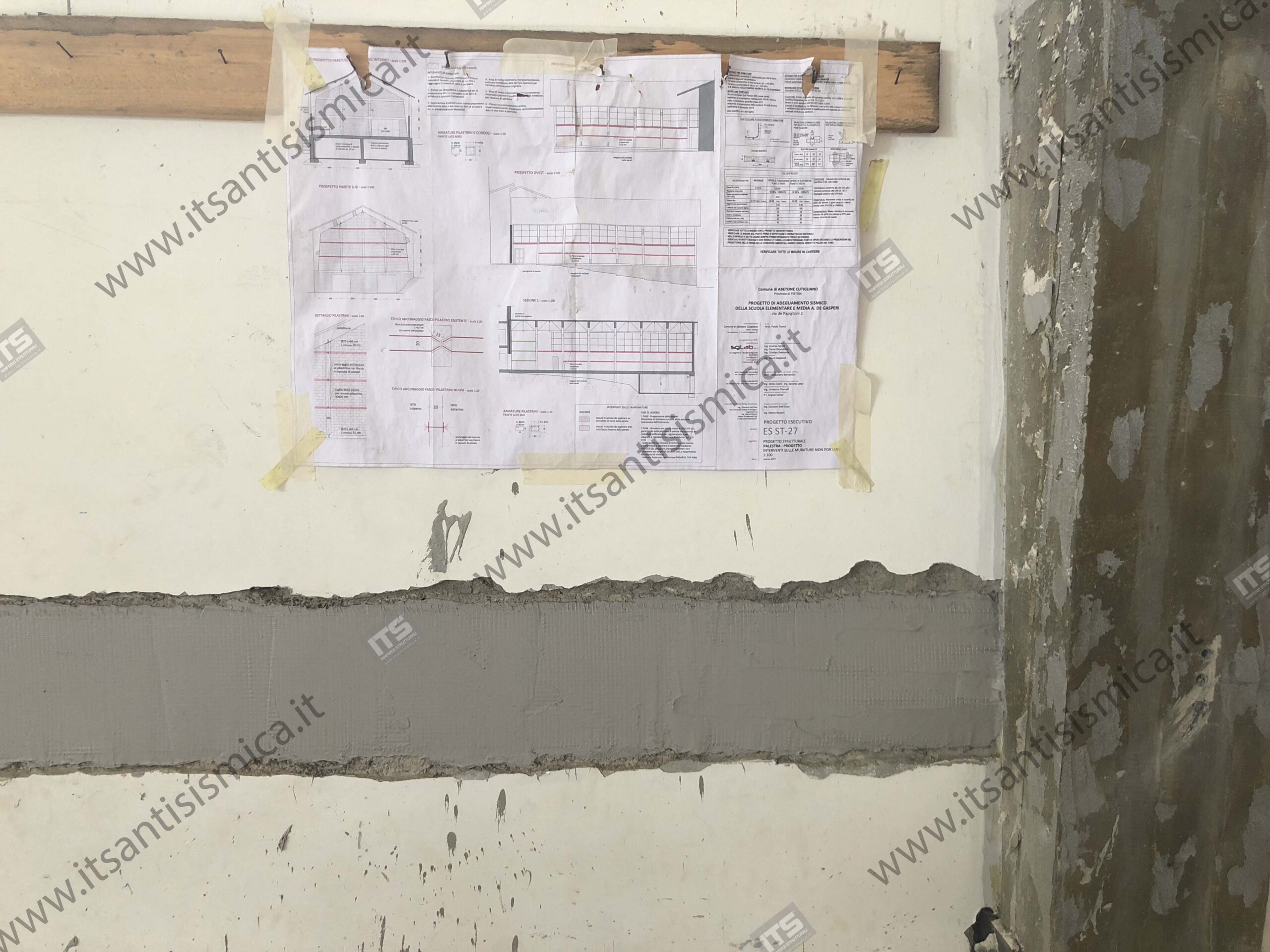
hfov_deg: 63.4
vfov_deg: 49.7
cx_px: 635
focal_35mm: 28
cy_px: 476
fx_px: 1027
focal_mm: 4
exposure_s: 1/30
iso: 32
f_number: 1.8
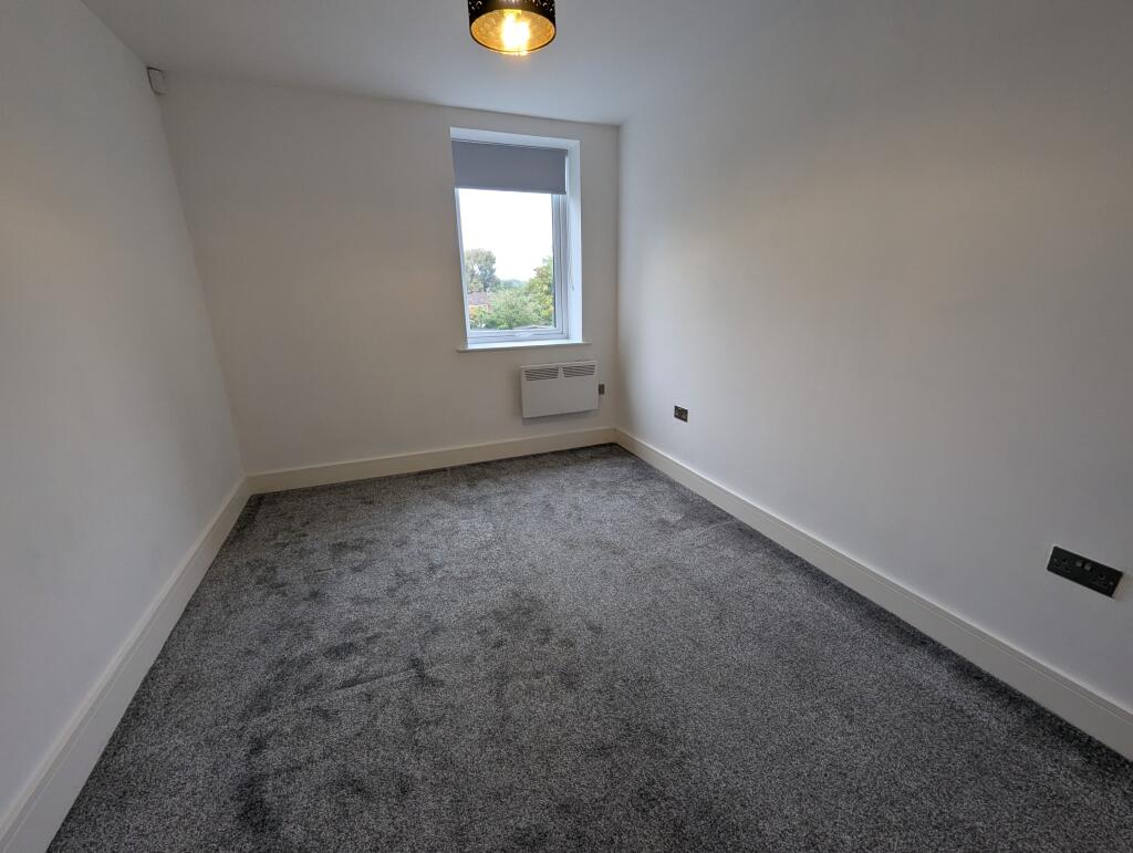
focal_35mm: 13
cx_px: 566
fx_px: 426
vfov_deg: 90.1
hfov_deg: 106.1
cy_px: 426
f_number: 2.2
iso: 141
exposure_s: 1/100
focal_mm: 1.95
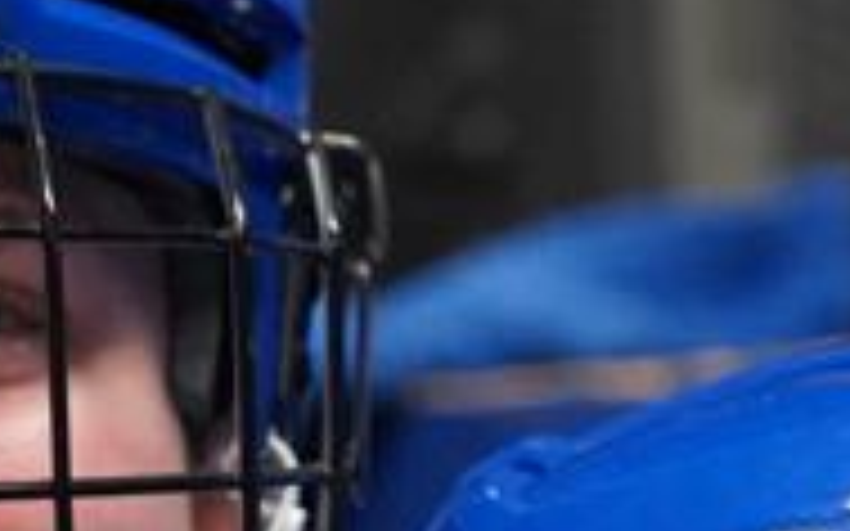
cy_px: 857
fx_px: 8939
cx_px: 504
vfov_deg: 3.4
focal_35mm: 386
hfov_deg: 5.4
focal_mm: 70
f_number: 4
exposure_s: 1/160
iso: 6400
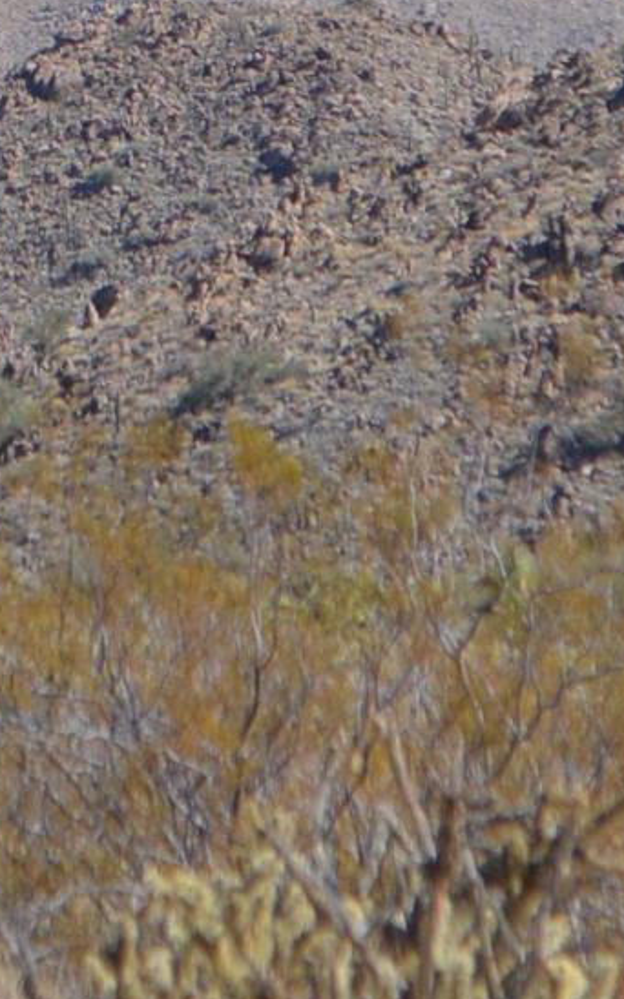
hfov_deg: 2.9
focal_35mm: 460
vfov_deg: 4.6
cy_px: -55
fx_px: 12524
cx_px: 162
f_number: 7.1
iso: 400
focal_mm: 55
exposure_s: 1/1600
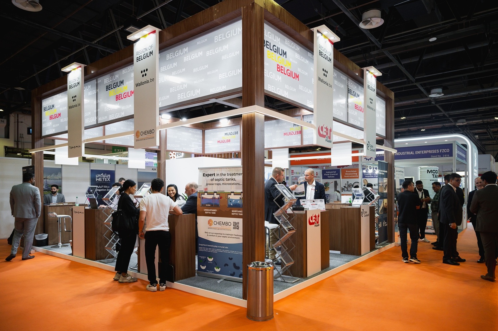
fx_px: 332
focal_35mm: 24
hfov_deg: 73.8
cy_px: 166
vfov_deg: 53.0
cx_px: 249
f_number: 5
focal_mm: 24
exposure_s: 1/100
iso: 1600
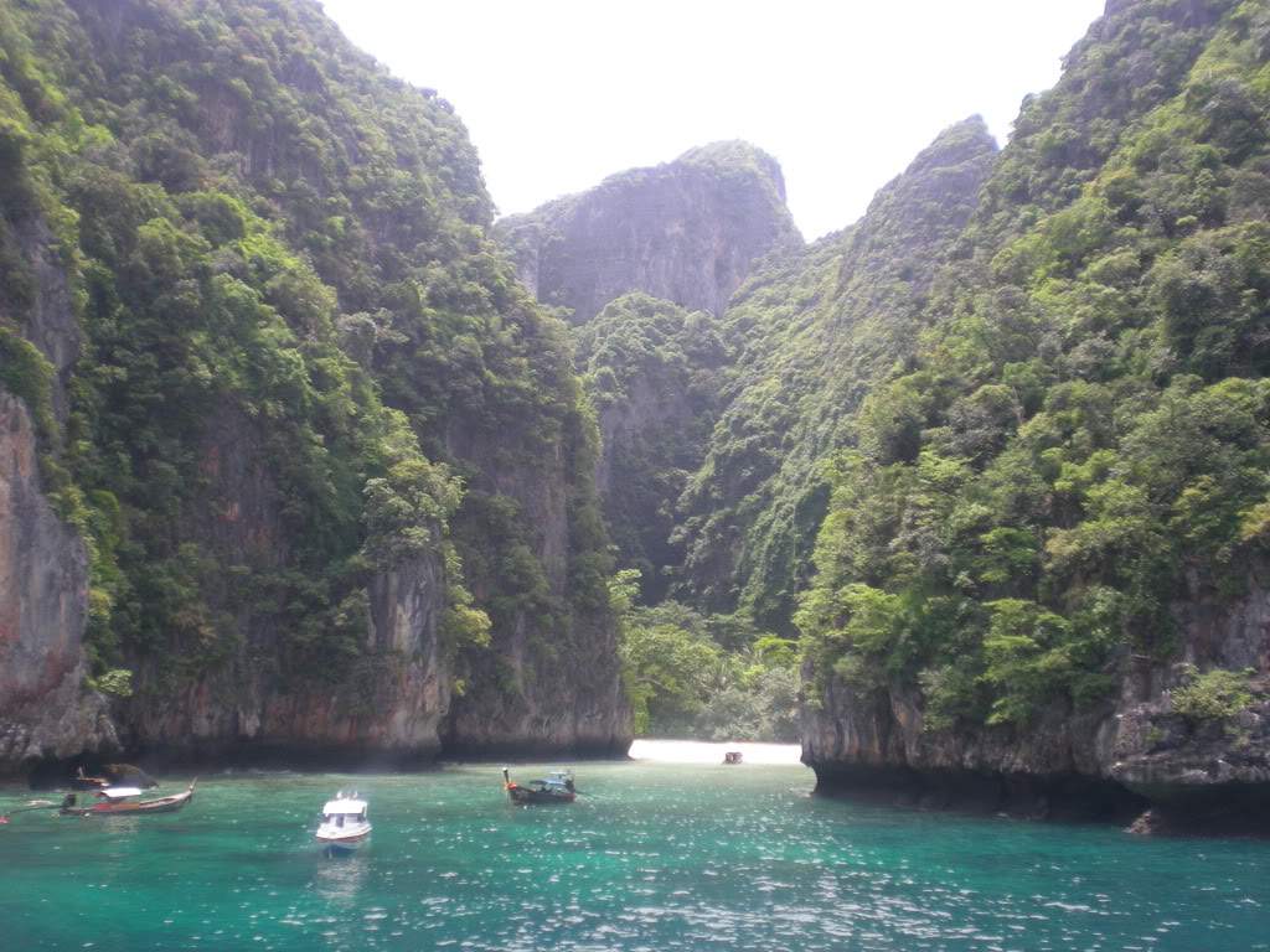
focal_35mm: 44
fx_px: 1614
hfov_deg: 42.9
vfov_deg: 32.9
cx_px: 635
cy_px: 476
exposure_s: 1/220
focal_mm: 7.4
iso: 50
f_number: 3.5
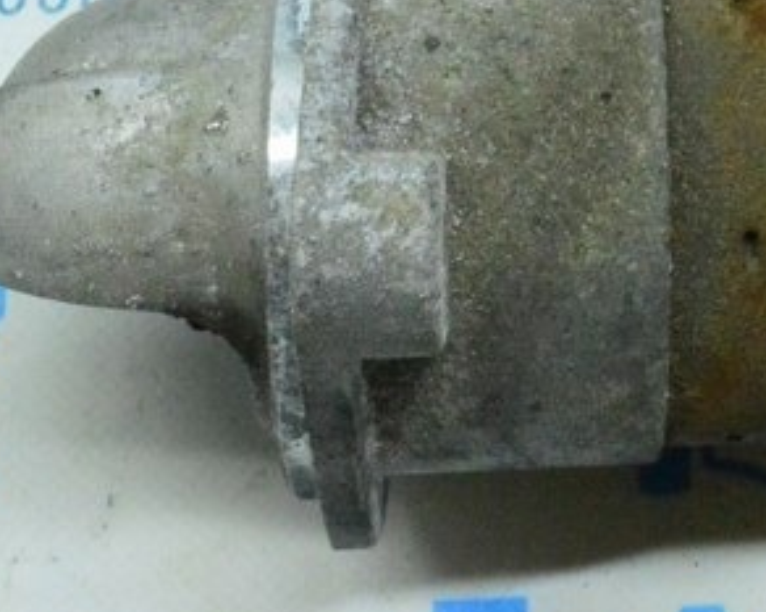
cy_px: 117
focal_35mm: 104
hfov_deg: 18.3
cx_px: 682
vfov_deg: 14.7
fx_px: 2347
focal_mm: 21
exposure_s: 1/30
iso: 6400
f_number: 25
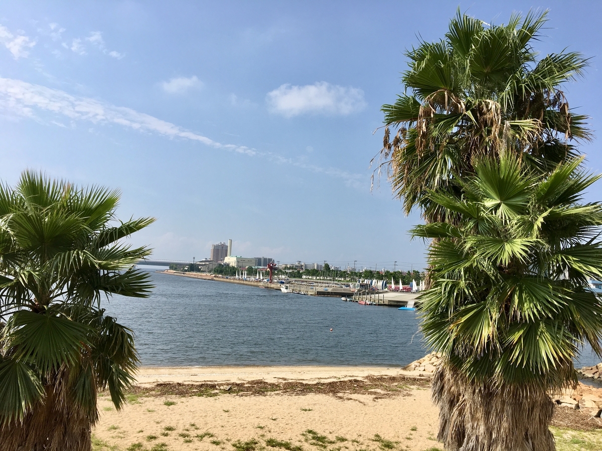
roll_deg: -3.4
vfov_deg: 48.2
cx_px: 301
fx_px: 504
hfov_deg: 61.7
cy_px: 226
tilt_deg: +4.1
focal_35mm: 29
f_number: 2.2
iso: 25
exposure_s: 1/2404
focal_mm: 4.15
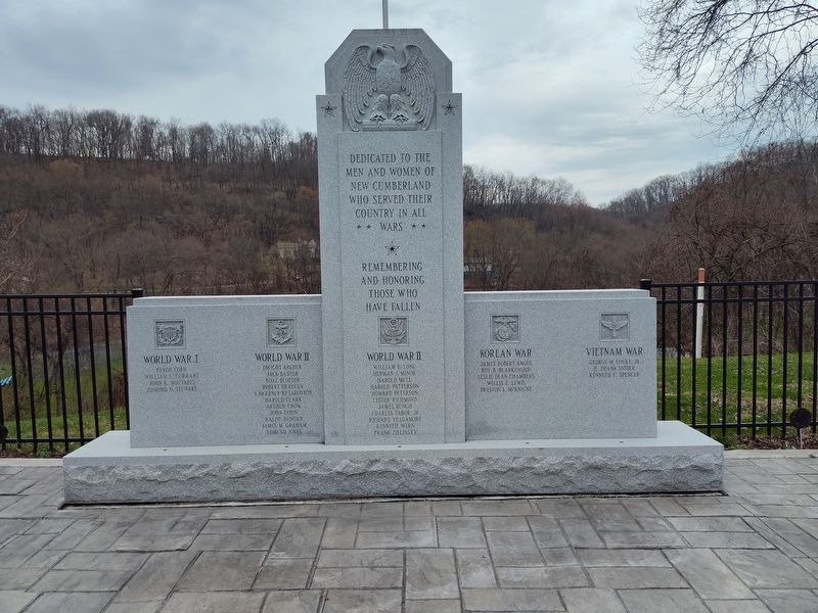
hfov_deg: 73.9
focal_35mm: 23
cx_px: 409
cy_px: 306
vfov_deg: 58.9
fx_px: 544
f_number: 1.8
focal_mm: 5.56
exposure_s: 1/1486
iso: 100
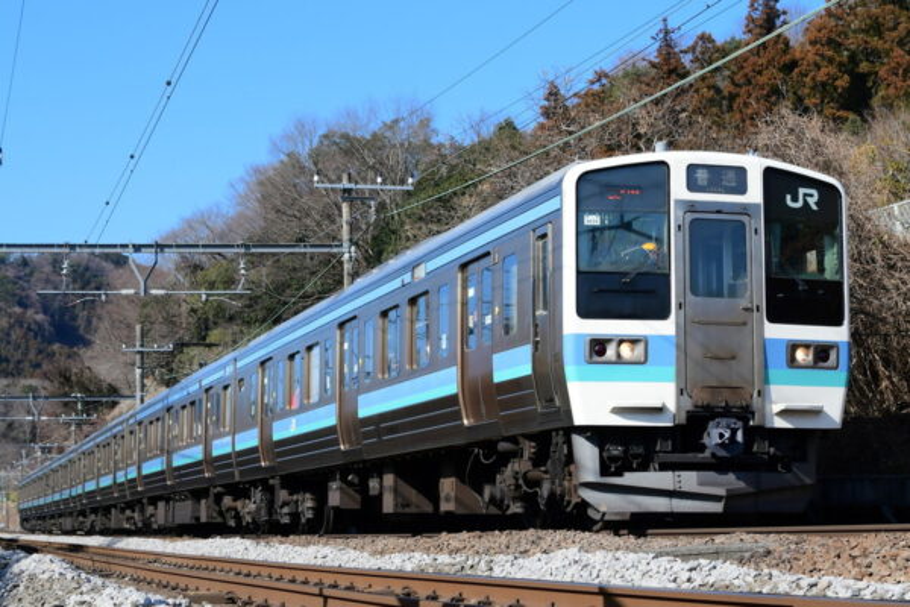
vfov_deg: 20.6
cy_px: 304
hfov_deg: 30.5
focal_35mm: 66
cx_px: 455
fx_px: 1668
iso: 400
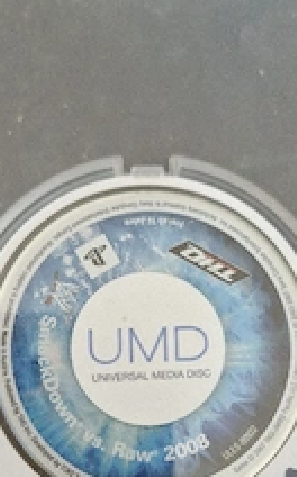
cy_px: 367
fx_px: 597
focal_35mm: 46
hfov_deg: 27.9
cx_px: 146
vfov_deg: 42.0
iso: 400
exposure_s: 1/50
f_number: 1.8
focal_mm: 5.54
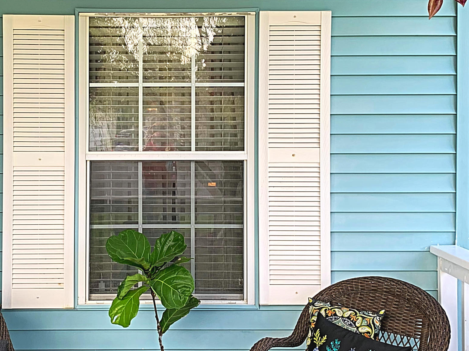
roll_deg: -0.9
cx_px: 149
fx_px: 677
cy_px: 139
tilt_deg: +0.1
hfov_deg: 37.7
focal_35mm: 50
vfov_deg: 29.0
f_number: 1.8
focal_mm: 4.25
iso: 25
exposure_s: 1/135
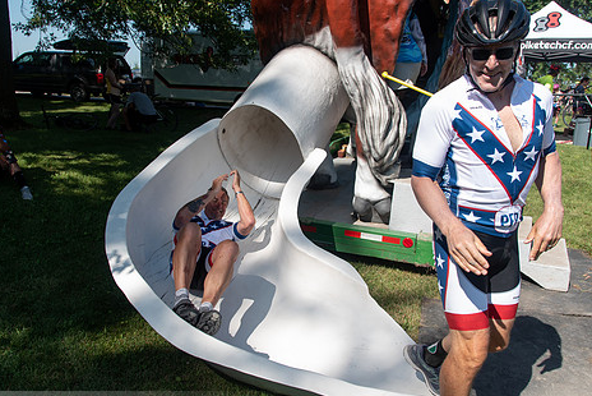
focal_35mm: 30
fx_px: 494
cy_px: 194
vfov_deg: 43.7
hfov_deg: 61.9
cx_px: 281
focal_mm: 24
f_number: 5.6
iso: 200
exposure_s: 1/500
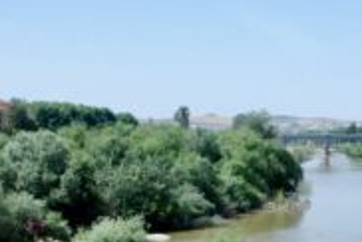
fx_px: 997
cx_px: 384
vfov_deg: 13.6
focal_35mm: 99
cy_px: 277
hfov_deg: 19.8
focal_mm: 24
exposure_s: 1/800
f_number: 14
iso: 1600
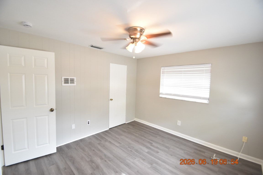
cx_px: 132
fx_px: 110
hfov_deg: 100.4
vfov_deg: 77.3
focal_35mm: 15
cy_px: 88
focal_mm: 10
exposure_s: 1/30
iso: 800
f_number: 3.5
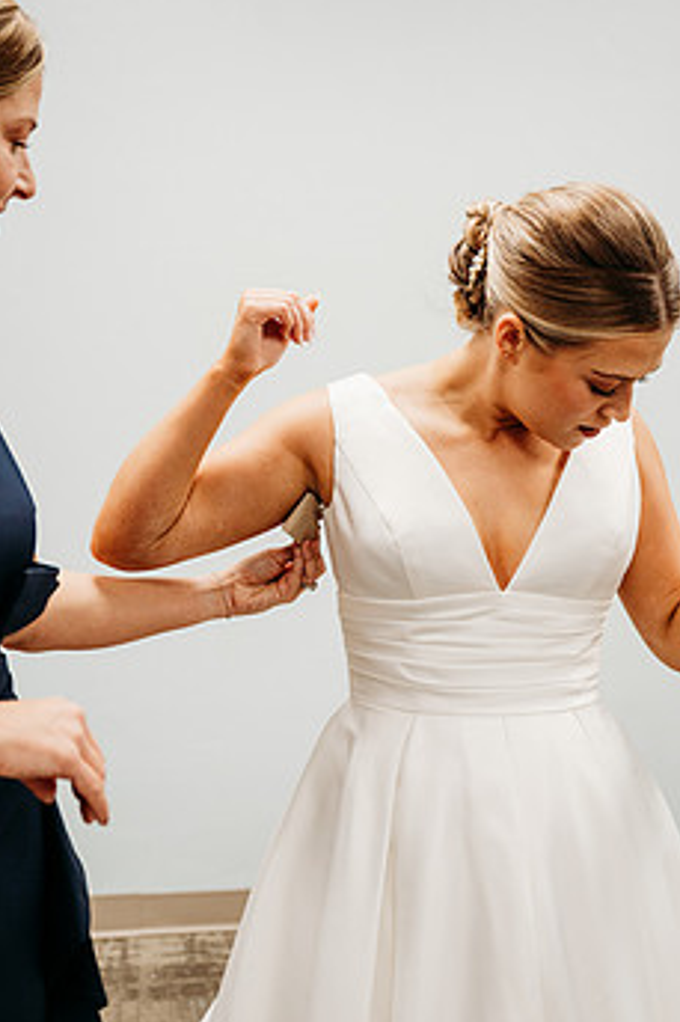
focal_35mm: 51
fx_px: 1446
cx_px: 322
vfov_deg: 38.9
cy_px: 458
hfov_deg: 26.5
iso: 2000
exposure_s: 1/320
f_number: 3.2
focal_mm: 39
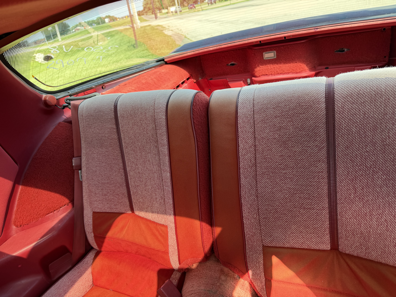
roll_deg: +13.3
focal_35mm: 24
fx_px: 275
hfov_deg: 71.6
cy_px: 148
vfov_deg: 56.8
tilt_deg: -28.4
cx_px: 198
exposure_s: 1/268
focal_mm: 6.76
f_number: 1.78
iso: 80
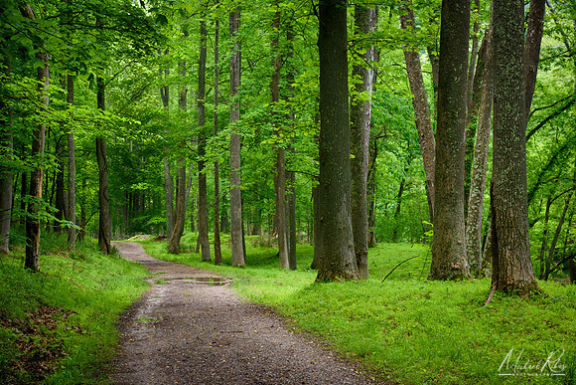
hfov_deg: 26.0
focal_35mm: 78
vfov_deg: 17.5
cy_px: 192
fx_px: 1248
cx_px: 288
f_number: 13
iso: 100
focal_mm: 78
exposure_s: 1/3
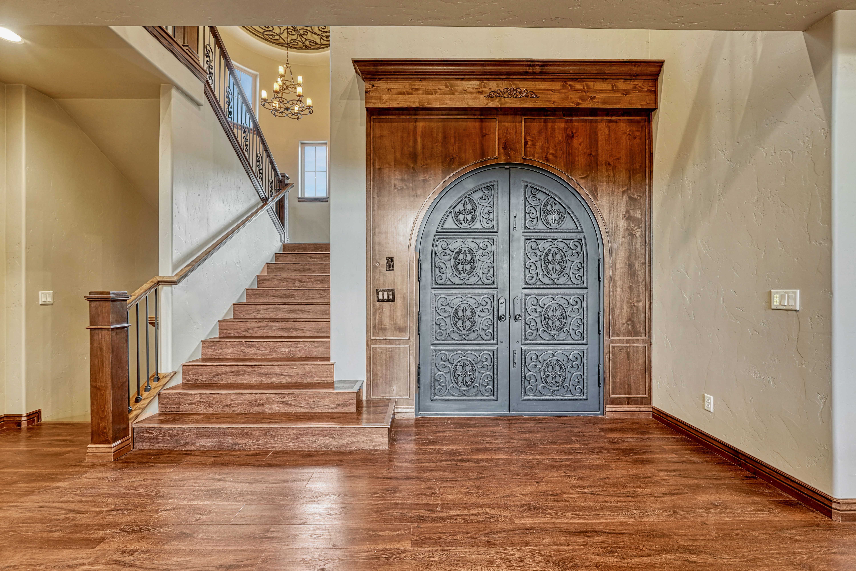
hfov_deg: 104.3
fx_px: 333
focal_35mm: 14
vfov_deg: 81.2
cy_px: 286
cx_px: 428
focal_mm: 14
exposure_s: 2.5
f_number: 8
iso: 400
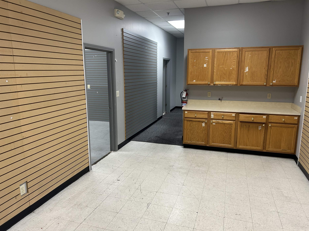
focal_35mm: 26
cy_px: 116
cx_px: 154
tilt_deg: -11.1
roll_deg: +0.2
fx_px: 232
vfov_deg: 53.1
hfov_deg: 67.3
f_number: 1.5
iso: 125
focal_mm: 5.7
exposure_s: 1/120
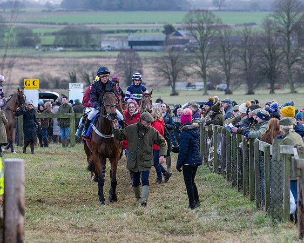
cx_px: 130
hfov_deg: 7.6
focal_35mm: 254
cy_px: 122
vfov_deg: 6.1
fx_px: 2280
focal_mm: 150
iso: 800
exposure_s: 1/400
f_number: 4
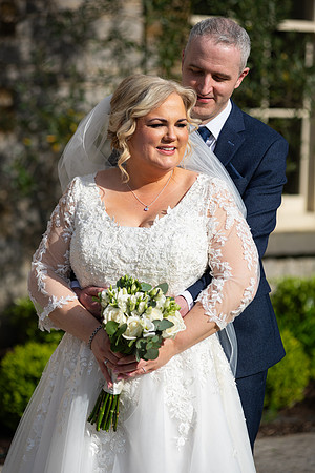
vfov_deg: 13.2
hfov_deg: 8.9
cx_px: 158
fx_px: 2034
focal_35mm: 155
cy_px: 236
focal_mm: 155
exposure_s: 1/640
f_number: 3.5
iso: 80
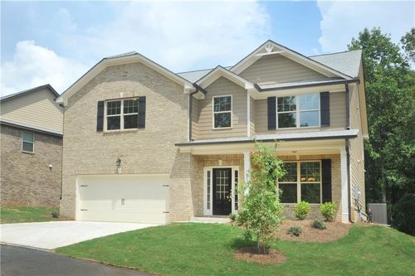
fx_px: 369
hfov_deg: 58.7
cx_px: 208
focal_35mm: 32
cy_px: 138
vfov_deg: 41.1
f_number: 22
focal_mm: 32
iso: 250
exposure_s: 1/80
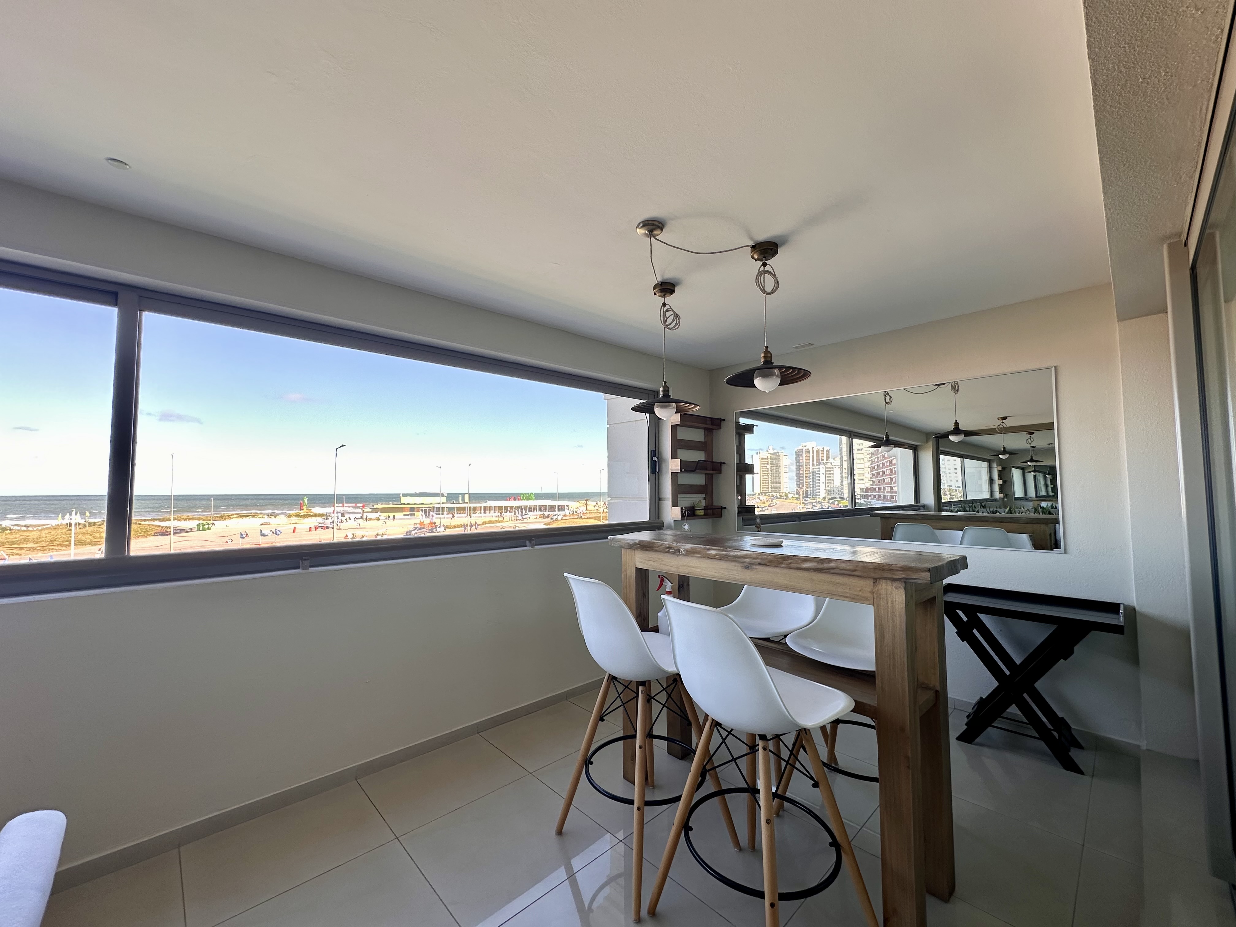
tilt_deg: +3.5
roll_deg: +0.0
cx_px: 618
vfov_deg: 85.7
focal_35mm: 14
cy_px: 464
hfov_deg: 102.1
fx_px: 500
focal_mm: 2.22
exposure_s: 1/126
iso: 40
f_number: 2.2
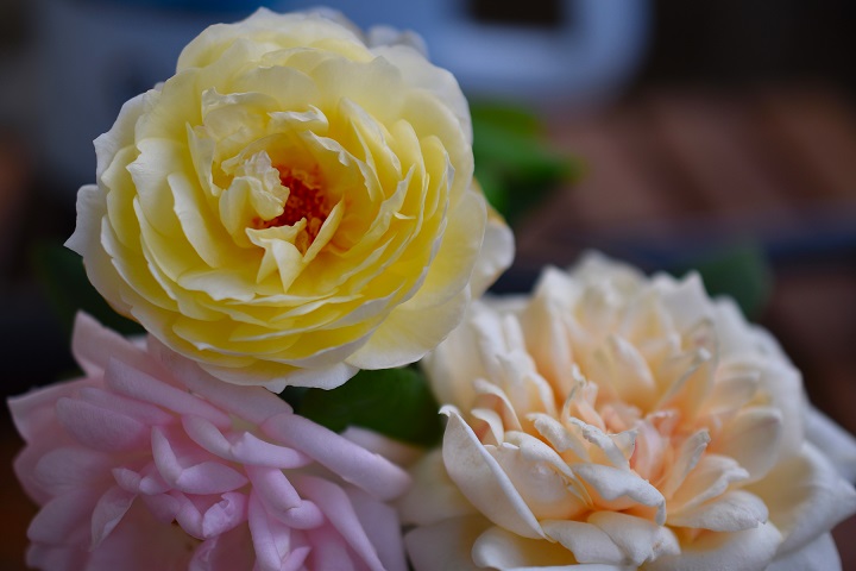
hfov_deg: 33.4
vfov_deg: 22.6
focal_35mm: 60
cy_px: 286
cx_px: 428
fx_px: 1427
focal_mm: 40
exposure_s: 1/320
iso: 125
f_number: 3.2
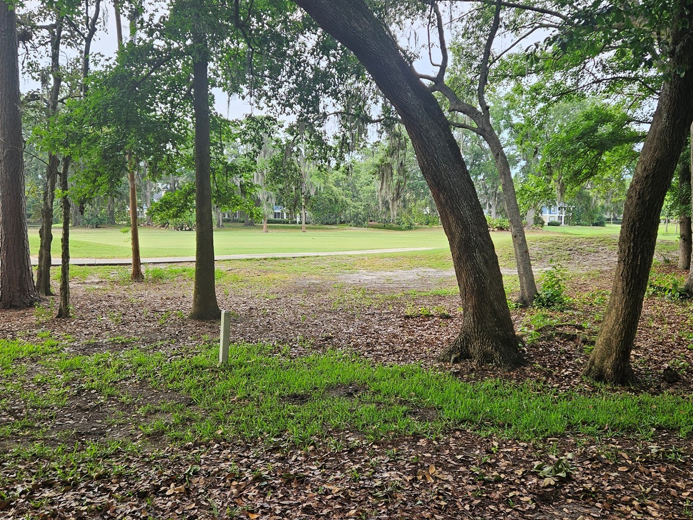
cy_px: 242
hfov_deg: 59.9
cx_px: 361
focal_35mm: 30
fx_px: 601
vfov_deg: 46.8
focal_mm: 5.4
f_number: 1.8
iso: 25
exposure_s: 1/178
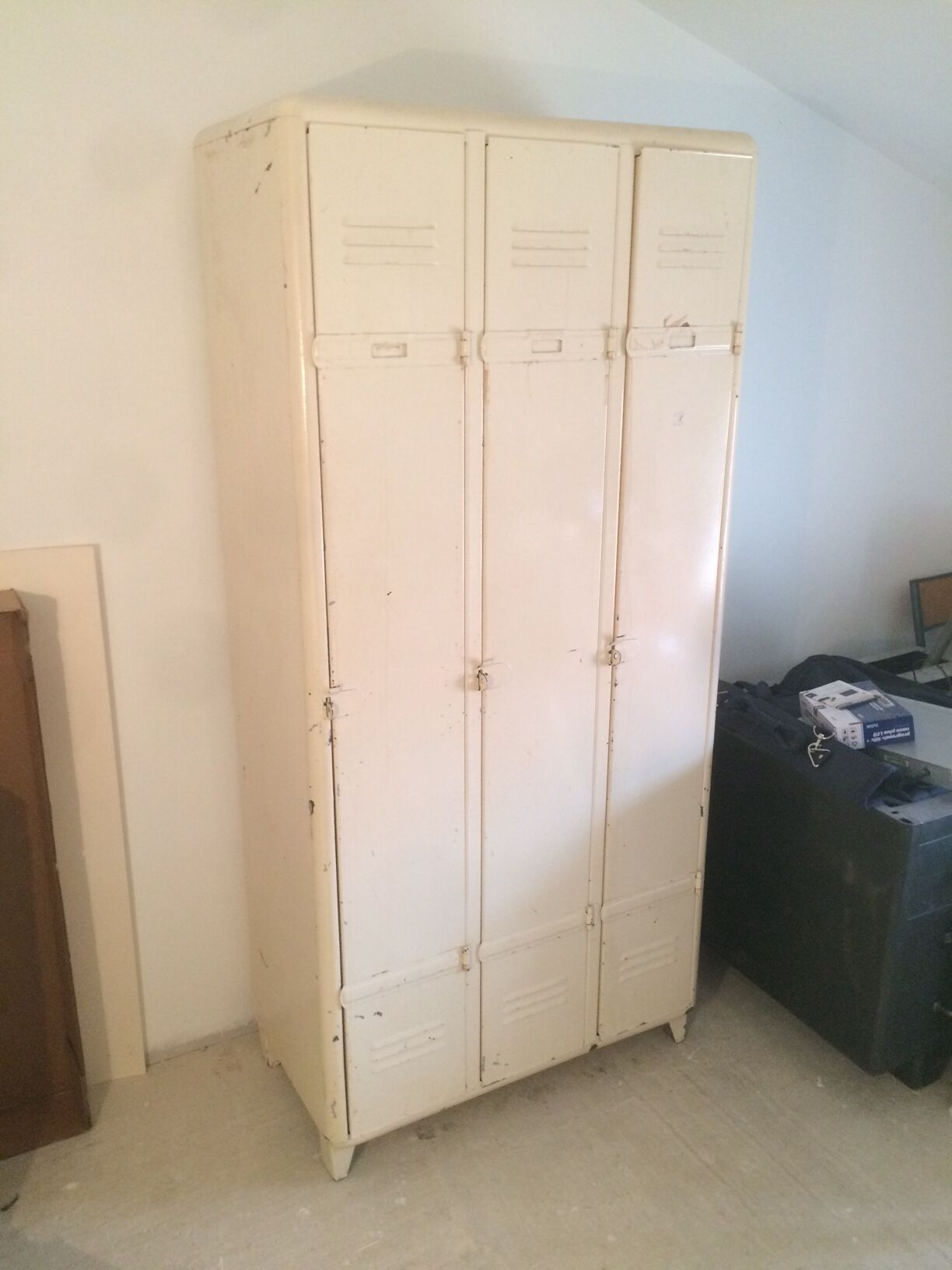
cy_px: 635
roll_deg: +0.3
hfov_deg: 48.2
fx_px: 1063
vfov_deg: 61.7
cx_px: 476
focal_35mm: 29
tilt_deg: -17.6
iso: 200
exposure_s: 1/33
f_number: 2.2
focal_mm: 4.15
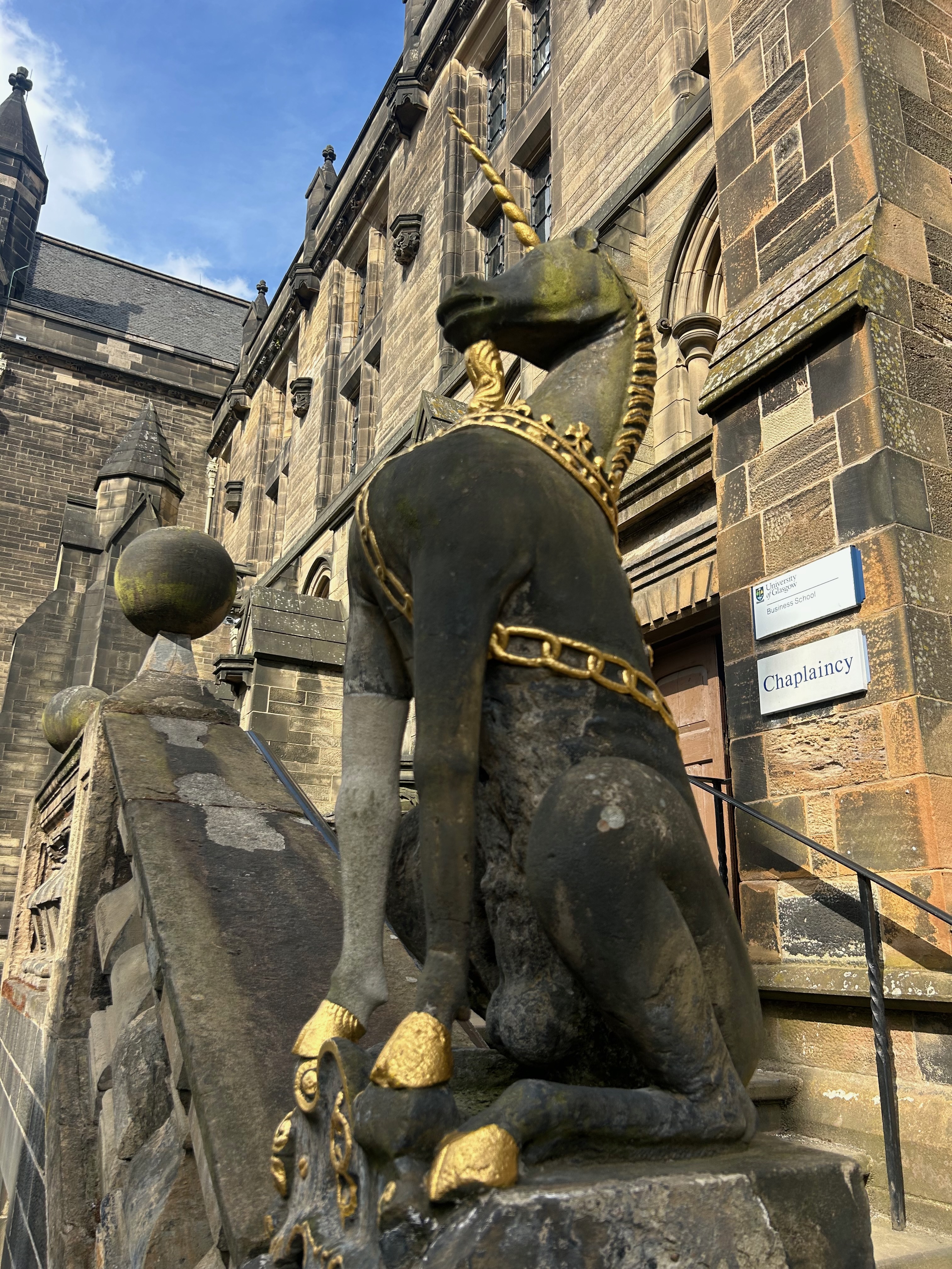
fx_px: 953
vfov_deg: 67.3
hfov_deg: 53.1
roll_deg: -0.9
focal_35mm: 26
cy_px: 634
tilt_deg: +16.3
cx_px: 476
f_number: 1.5
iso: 50
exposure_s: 1/2915
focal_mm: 5.7
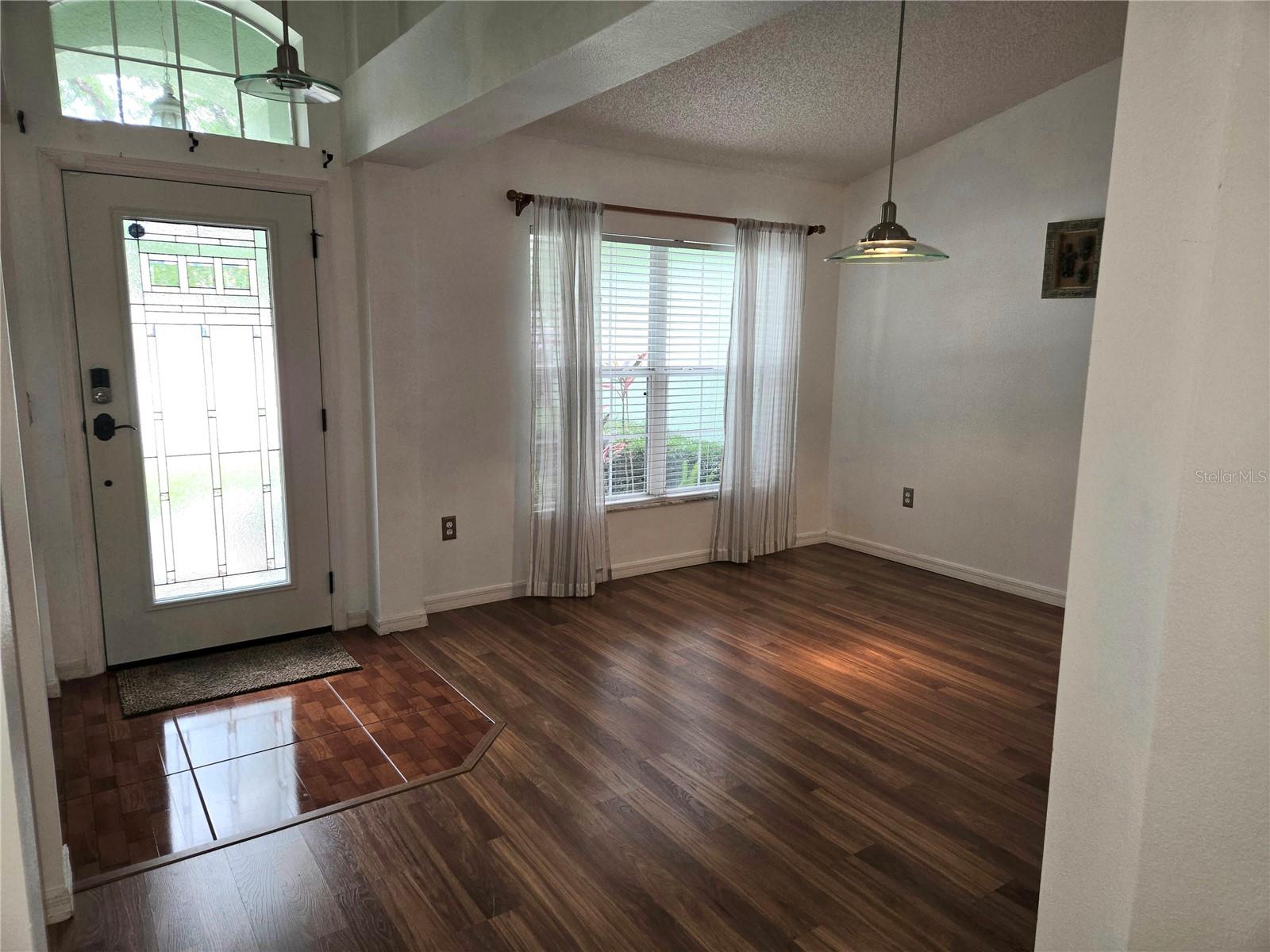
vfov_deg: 58.9
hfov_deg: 73.9
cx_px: 635
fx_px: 844
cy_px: 476
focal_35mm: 23
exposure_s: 1/60.2
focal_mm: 5.4
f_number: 1.8
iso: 80
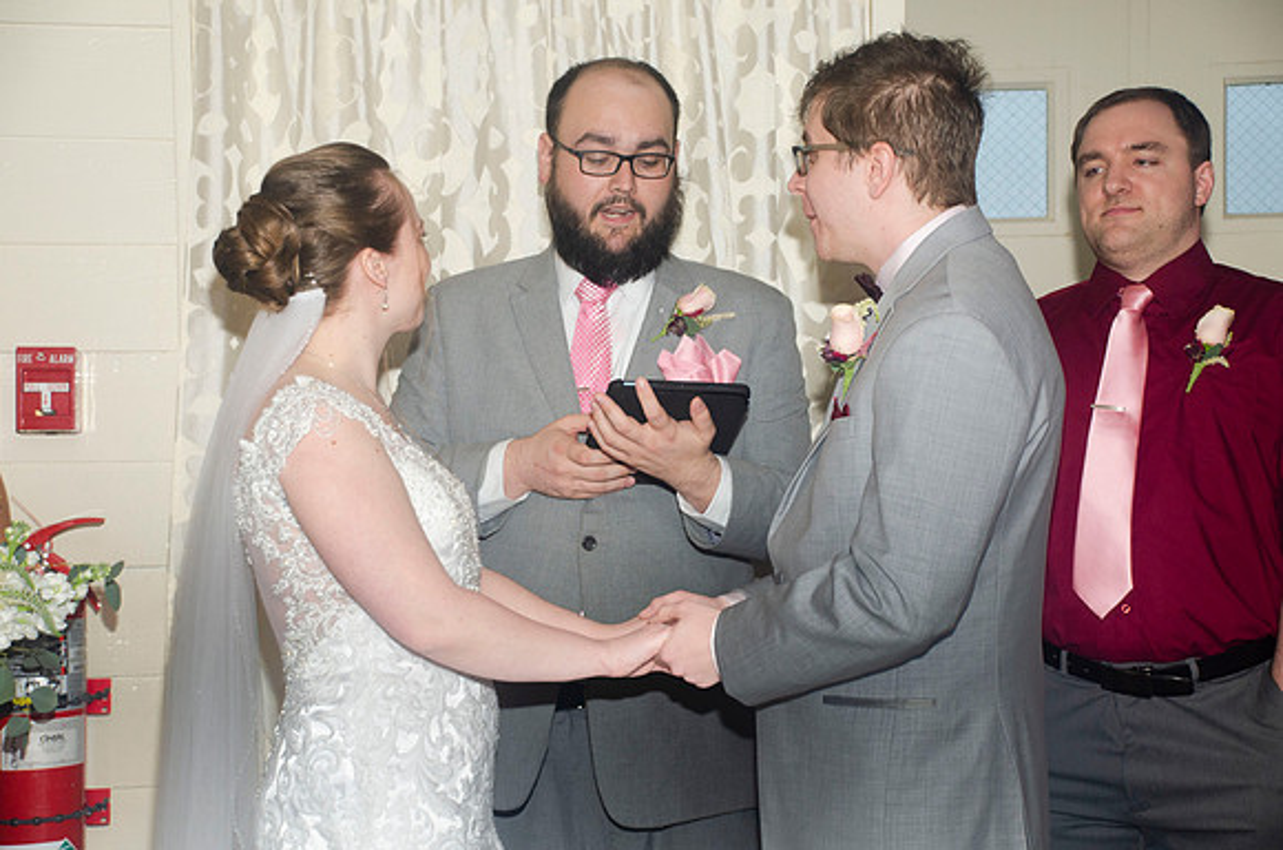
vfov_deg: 18.8
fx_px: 2560
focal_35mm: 72
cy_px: 425
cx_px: 642
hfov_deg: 28.1
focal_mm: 48
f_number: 4.8
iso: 400
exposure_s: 1/80
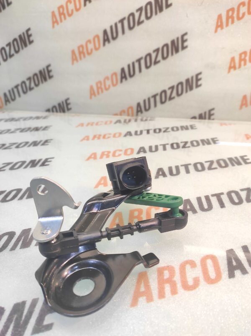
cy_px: 168
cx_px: 126
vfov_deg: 91.1
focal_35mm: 17
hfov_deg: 74.6
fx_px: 165
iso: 410
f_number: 1.79
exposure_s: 1/33
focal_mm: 4.74
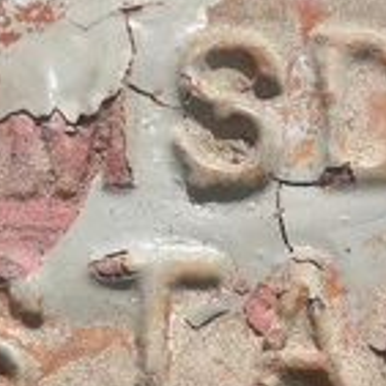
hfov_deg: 24.7
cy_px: 345
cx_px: 197
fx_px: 883
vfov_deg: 24.0
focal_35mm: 70
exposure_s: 1/160
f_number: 8.5
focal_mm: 5
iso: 64
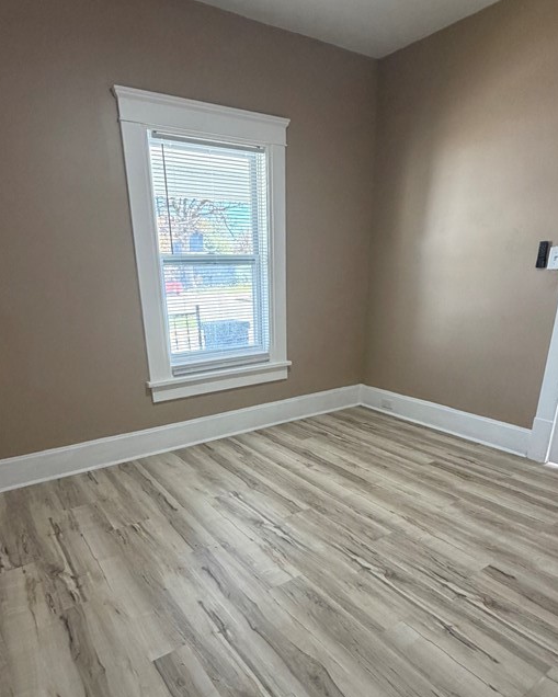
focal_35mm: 22
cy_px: 438
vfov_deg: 73.7
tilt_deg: -20.7
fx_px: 454
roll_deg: +1.9
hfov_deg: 63.1
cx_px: 273
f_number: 2.2
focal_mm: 2.22
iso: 320
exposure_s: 1/69
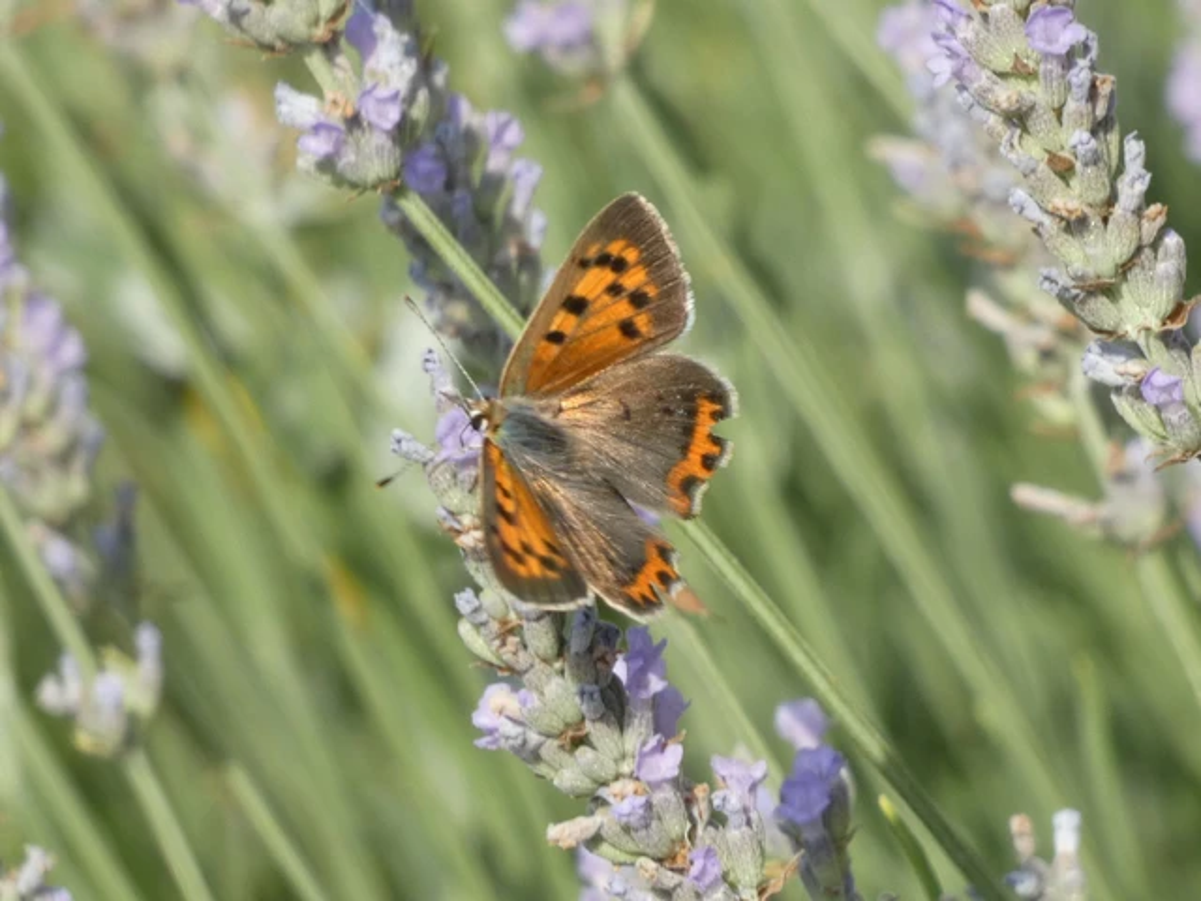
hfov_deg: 5.3
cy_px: 450
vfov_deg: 4.0
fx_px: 12907
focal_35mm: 372
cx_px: 600
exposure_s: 1/80
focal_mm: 66.7
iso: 125
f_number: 7.1
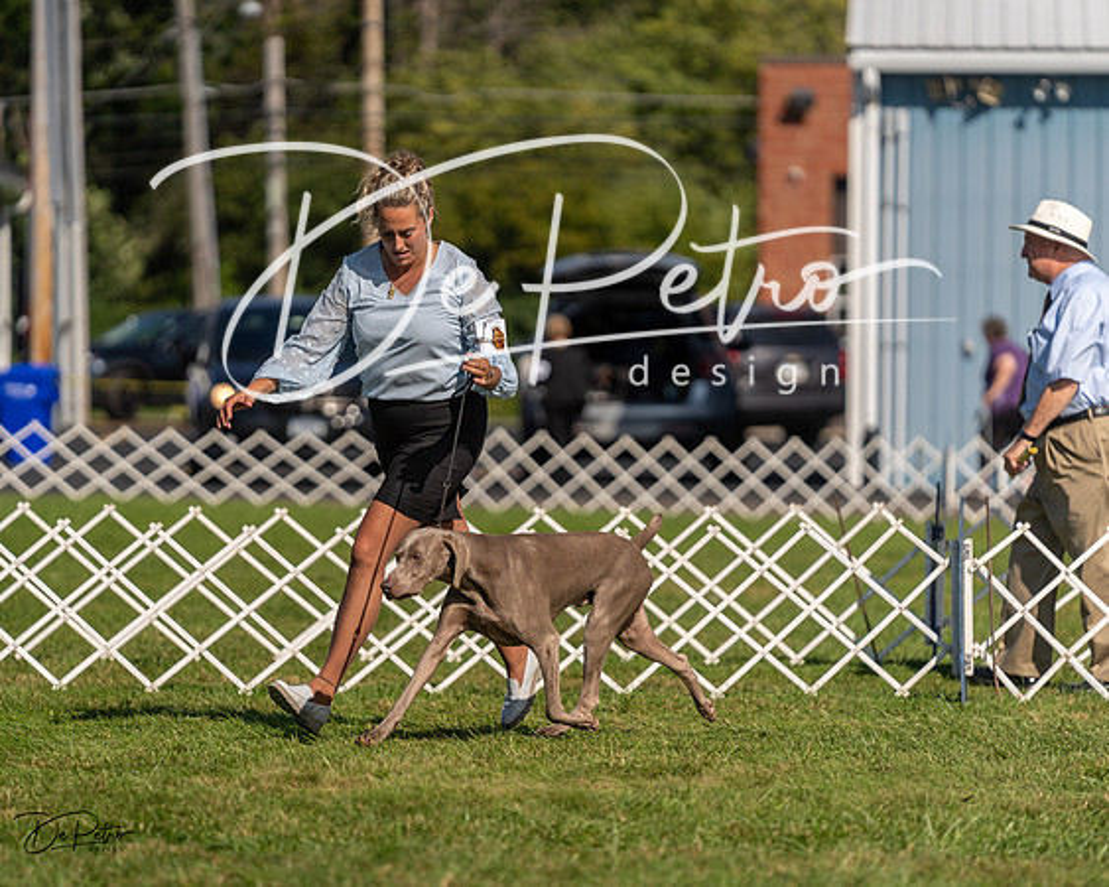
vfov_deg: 6.9
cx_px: 554
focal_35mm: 225
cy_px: 444
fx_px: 7390
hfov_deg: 8.6
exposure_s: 1/3200
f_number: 3.2
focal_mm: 200
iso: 200
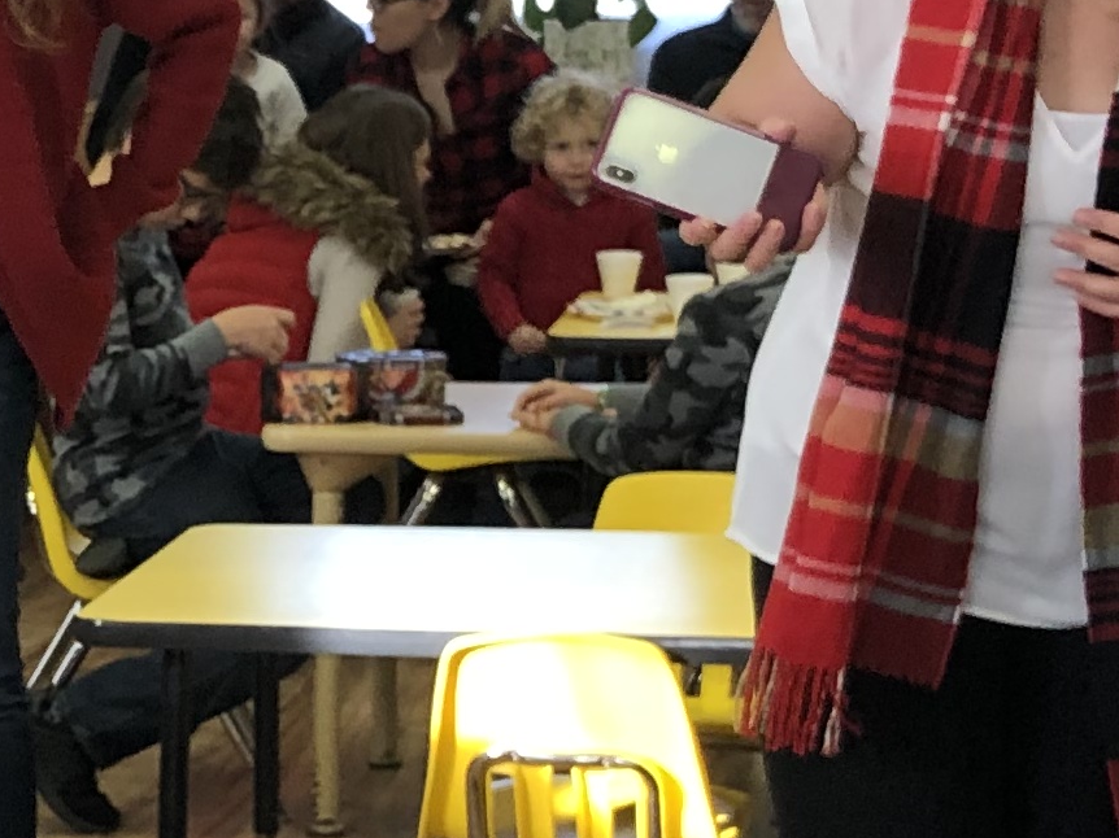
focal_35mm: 131
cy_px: 555
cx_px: -138
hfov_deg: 14.7
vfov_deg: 11.3
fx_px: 4234
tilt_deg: -7.1
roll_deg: +1.8
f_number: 1.8
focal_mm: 4
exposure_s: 1/120
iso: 80
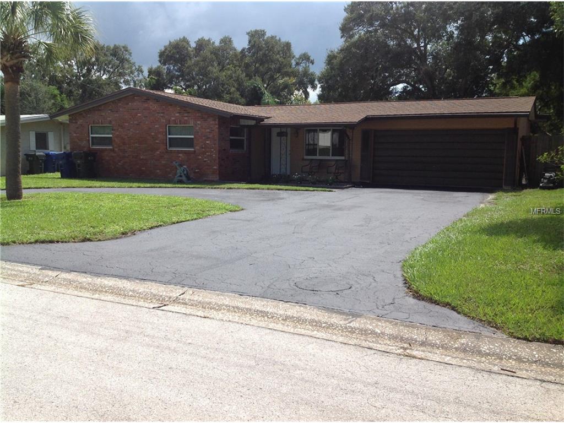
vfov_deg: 40.7
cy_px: 212
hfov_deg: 52.6
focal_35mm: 35
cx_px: 282
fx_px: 570
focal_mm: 4.28
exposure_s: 1/1314
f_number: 2.4
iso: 50
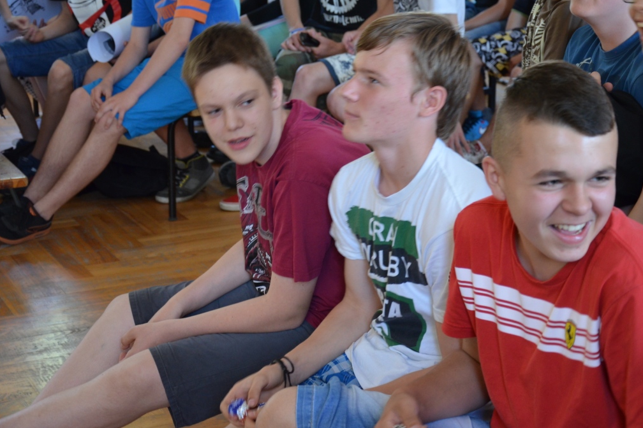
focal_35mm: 73
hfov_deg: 27.7
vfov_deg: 18.7
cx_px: 321
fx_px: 1304
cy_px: 215
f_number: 4.8
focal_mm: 48
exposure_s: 1/30
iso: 1250
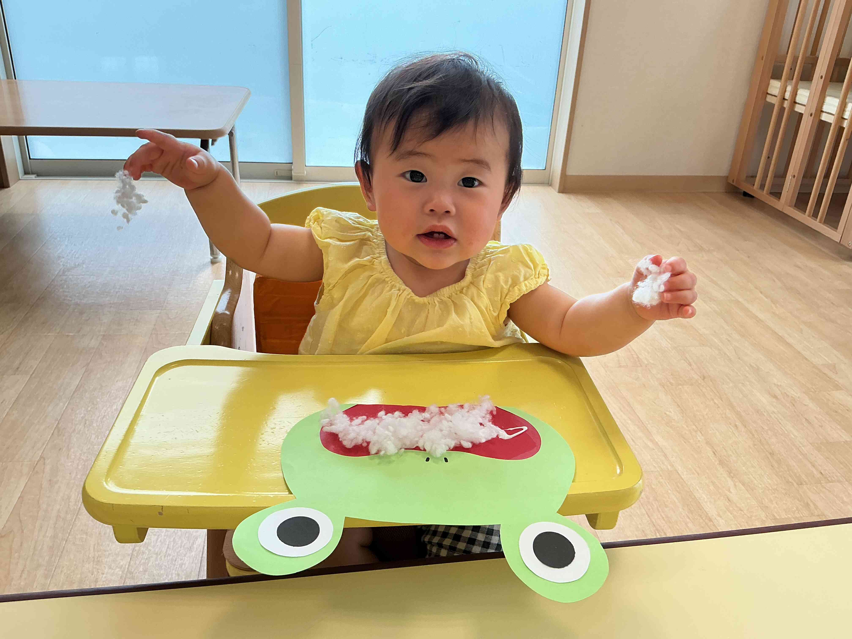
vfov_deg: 48.2
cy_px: 320
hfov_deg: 61.7
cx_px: 426
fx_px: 714
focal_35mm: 29
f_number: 1.8
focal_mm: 3
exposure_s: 1/248
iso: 25
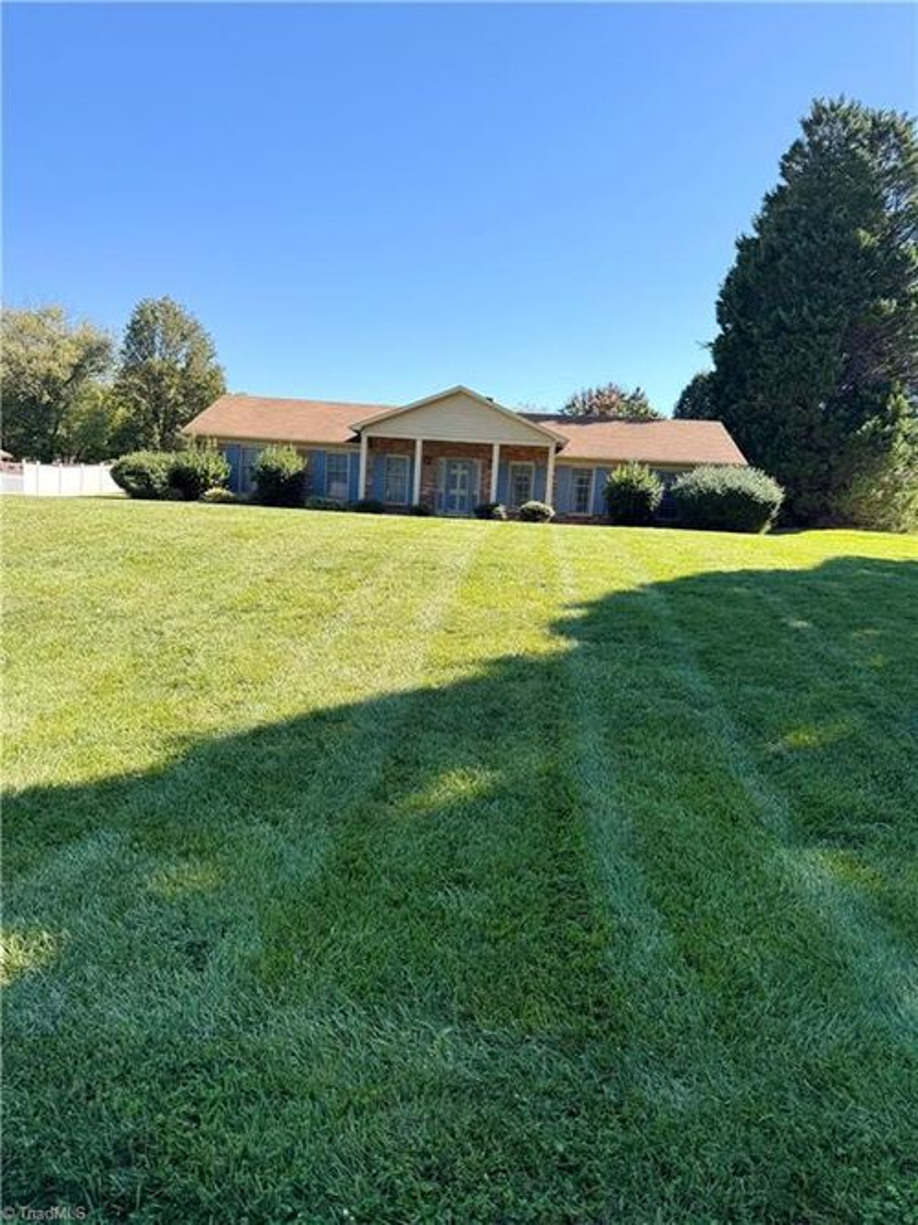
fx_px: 849
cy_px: 612
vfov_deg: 71.6
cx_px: 459
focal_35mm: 24
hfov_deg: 56.8
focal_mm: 6.76
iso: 80
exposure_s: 1/2252
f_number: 1.78
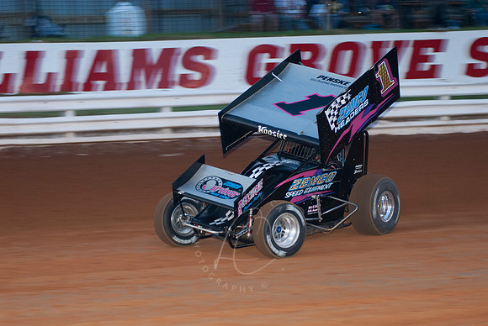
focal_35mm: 120
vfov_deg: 11.4
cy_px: 163
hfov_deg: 17.0
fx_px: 1628
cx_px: 244
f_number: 3.2
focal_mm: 80
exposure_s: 1/320
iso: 250
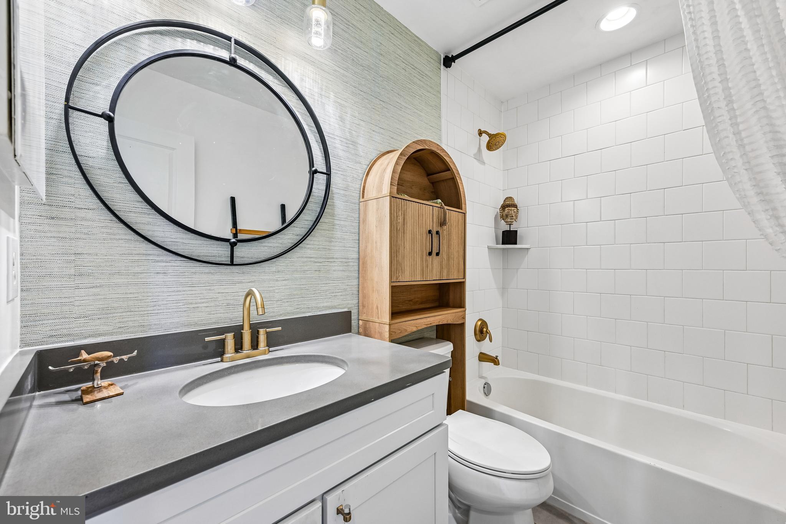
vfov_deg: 81.2
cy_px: 262
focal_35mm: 14
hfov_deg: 104.3
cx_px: 393
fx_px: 306
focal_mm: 14
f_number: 8
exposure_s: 1/15
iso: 400
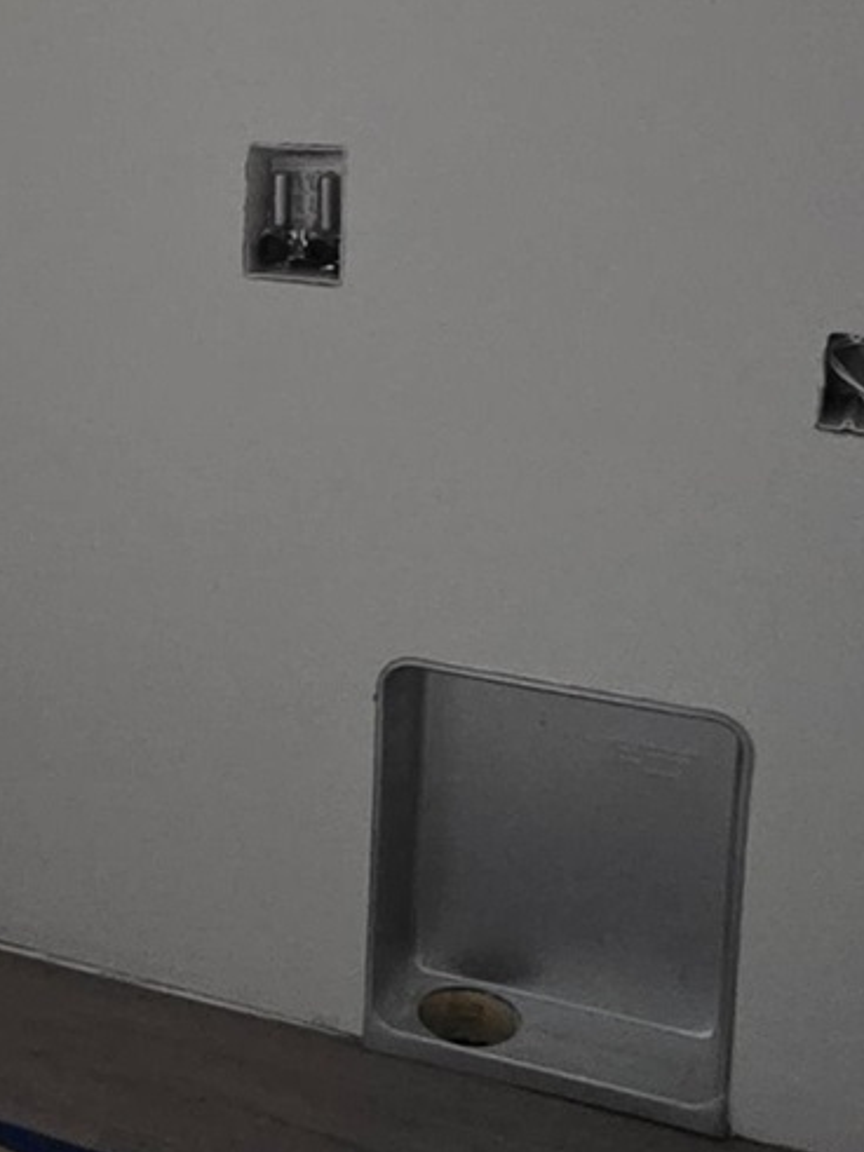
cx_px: -94
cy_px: 251
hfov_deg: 22.6
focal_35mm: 61
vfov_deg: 31.0
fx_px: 2031
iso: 1000
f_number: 1.9
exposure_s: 1/40
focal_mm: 2.2
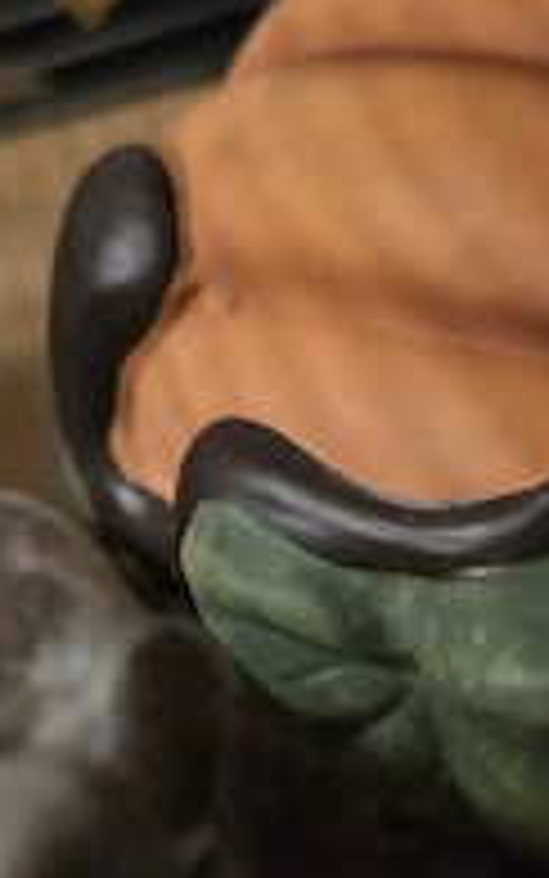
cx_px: 117
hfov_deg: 25.4
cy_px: 644
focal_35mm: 50
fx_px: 1196
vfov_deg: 39.4
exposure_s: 1/33.4
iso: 1000
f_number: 1.4
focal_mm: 6.5
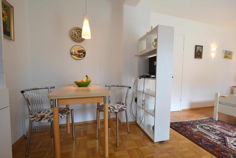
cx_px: 118
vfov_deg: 77.3
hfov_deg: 100.4
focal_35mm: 15
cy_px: 79
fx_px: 98
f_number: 5
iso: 400
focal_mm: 10
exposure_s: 1/100
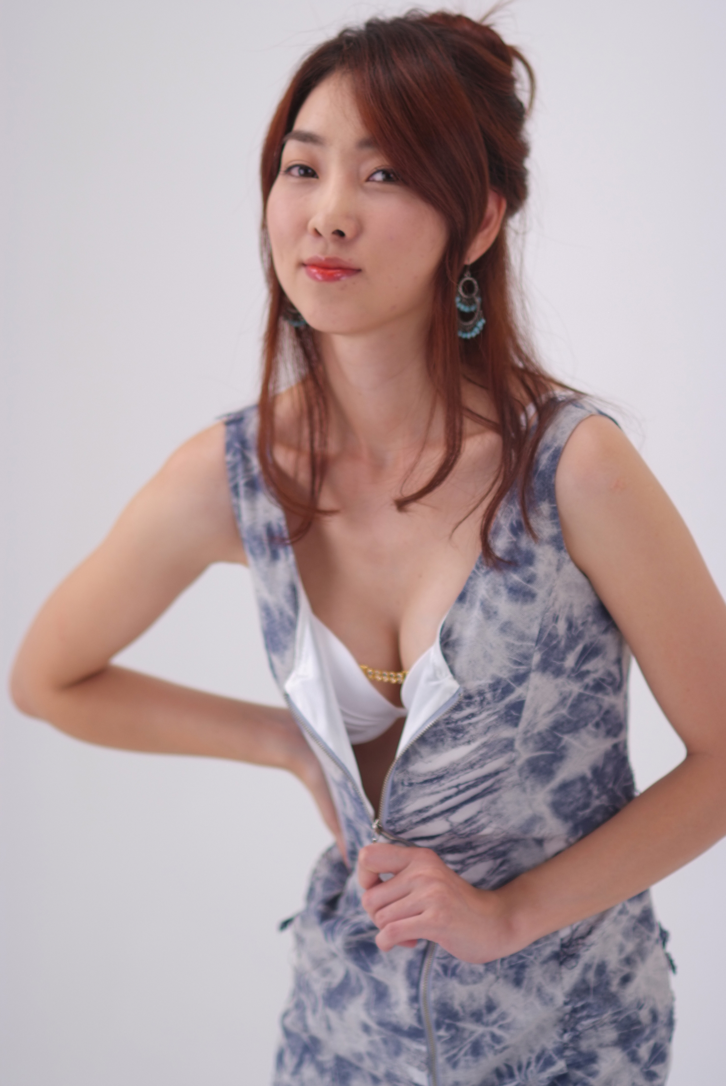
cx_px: 363
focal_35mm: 128
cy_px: 543
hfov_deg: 10.7
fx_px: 3862
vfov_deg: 16.0
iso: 100
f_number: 1.8
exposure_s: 1/320
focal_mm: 85
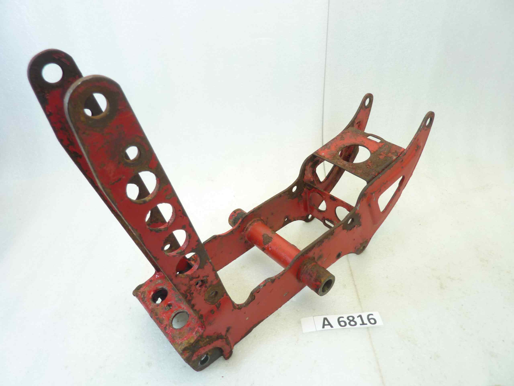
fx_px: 371
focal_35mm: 25
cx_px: 257
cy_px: 193
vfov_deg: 54.9
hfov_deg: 69.4
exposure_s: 1/20
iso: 80
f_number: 3.3
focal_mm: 4.1
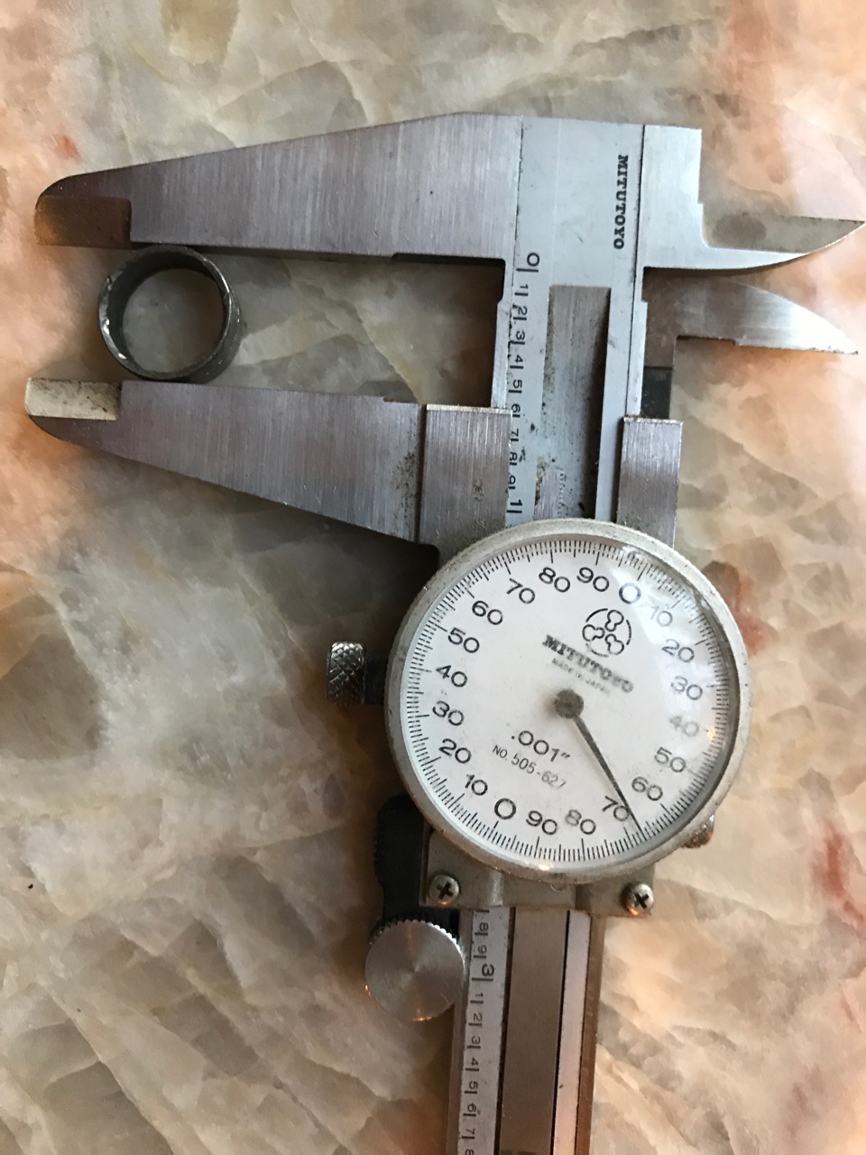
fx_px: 934
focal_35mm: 28
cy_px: 578
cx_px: 433
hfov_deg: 49.7
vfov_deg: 63.4
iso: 64
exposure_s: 1/15
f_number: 1.8
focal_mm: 3.99
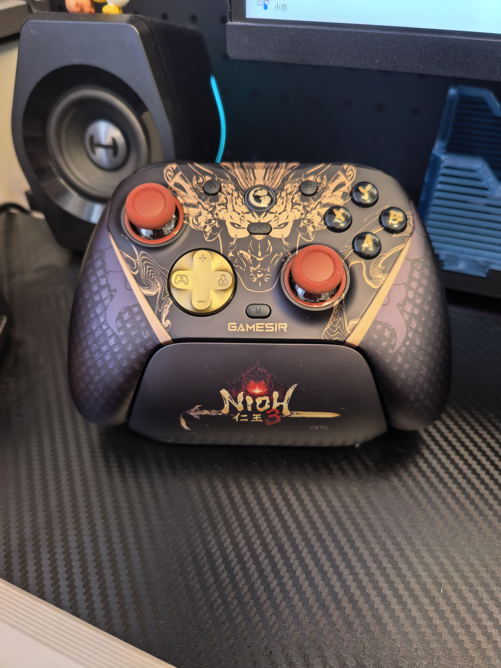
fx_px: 463
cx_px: 250
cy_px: 334
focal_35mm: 24
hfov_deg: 56.8
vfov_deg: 71.6
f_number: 1.6
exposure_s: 1/33.3
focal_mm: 5.34
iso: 320
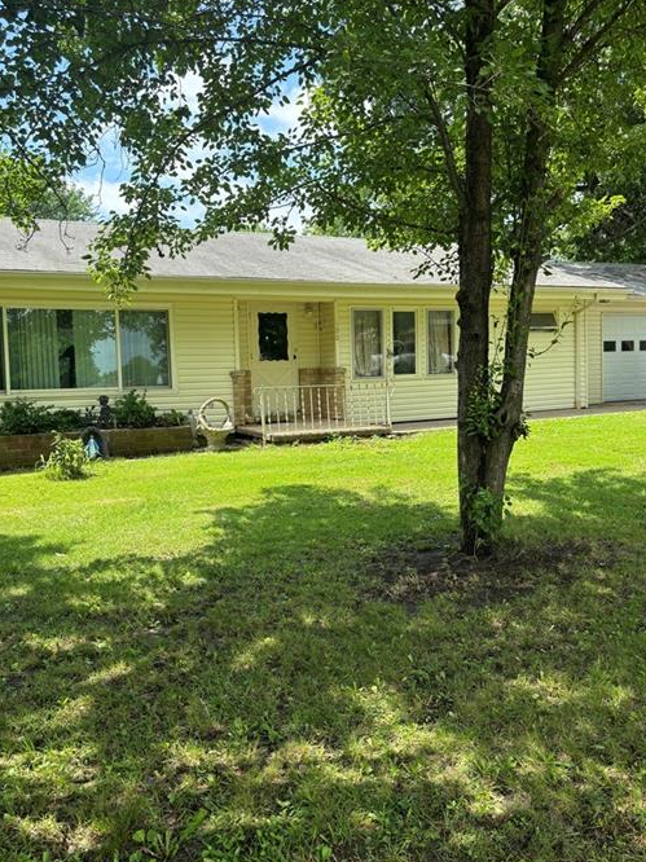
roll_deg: +2.3
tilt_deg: -3.7
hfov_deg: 46.7
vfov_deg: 60.0
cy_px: 415
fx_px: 747
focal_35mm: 30
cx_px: 293
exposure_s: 1/1178
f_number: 1.6
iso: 50
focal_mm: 5.96
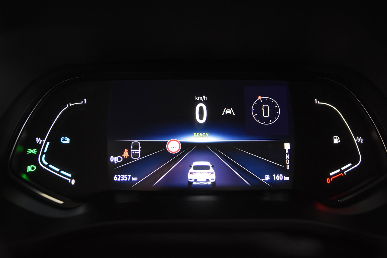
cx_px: 194
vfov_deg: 34.2
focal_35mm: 39
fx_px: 419
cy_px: 129
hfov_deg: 49.6
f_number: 3.2
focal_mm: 26
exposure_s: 1/40
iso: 2500
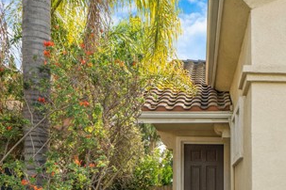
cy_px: 196
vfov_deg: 22.7
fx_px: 453
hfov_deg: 33.3
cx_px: 256
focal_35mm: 57
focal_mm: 18
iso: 320
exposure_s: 1/160
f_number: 7.1
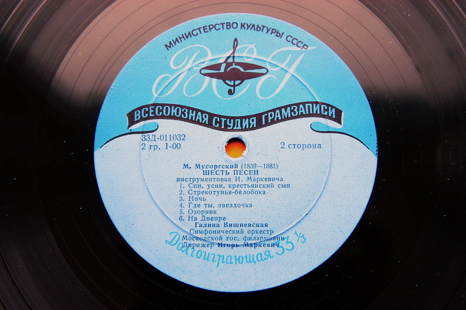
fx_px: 679
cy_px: 155
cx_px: 233
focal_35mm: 52
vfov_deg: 25.7
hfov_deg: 37.9
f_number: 3.3
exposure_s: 1/45
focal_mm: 35
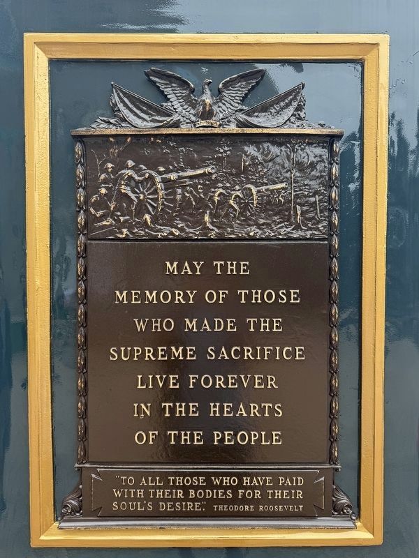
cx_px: 210
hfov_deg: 56.8
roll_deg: +0.5
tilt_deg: -1.6
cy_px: 279
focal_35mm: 24
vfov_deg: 71.6
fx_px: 387
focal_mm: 6.76
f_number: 1.78
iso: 80
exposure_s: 1/535
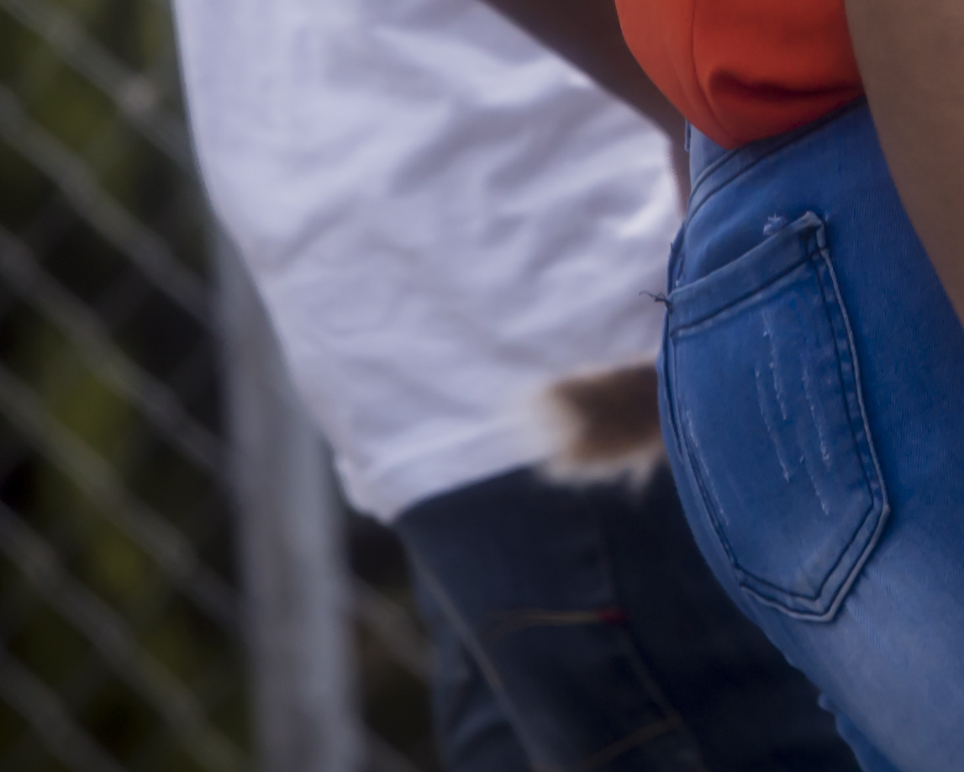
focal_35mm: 837
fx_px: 23884
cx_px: 1398
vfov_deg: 1.8
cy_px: -650
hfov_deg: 2.3
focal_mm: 170
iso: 320
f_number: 5.6
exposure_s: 1/320
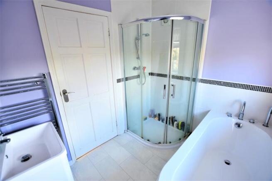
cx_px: 136
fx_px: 113
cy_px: 90
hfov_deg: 100.4
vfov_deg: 77.4
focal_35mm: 15
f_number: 3.5
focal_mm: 10
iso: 100
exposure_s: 1/25
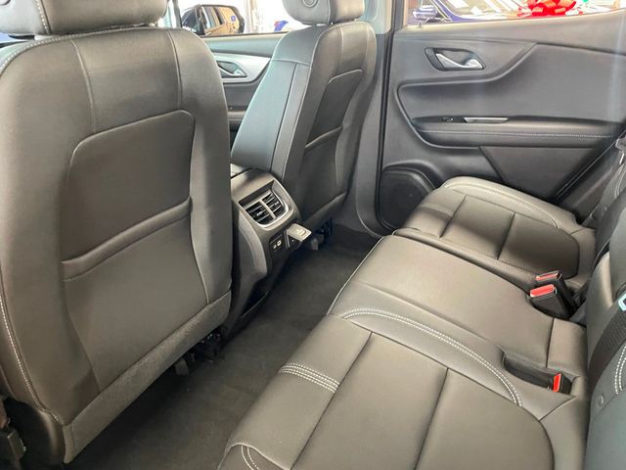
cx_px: 313
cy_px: 235
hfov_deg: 67.3
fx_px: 470
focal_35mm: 26
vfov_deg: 53.1
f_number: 1.6
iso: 500
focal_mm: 4.2
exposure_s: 1/40
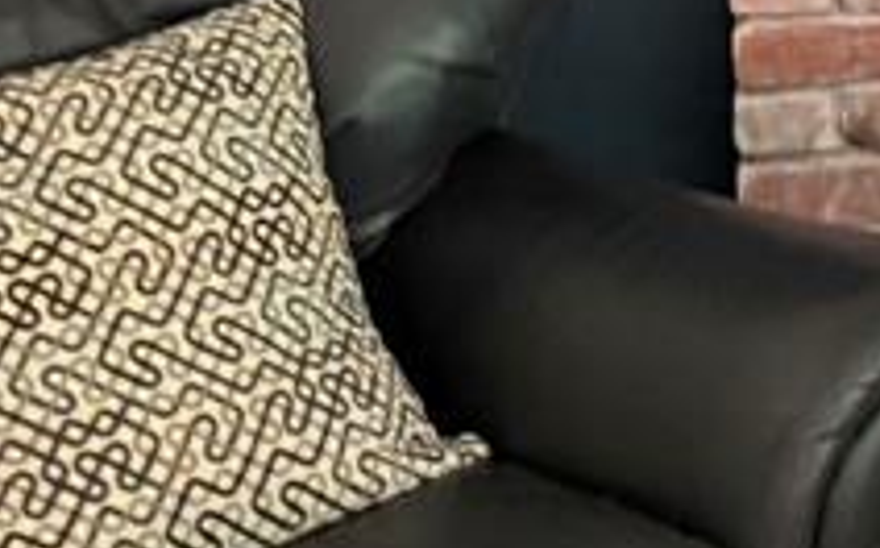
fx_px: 2947
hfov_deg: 14.6
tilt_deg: -10.4
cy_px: -353
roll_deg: -3.0
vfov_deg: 10.2
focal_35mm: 123
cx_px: 1656
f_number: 1.78
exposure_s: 1/30
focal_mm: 6.76
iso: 800
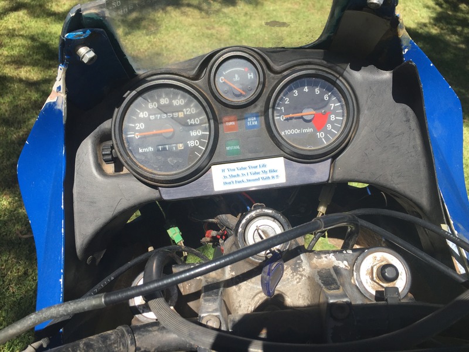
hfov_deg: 61.7
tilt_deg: -40.3
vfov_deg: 48.2
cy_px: 176
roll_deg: -13.0
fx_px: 393
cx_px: 234
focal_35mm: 29
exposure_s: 1/1412
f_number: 2.2
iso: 32
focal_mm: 4.15
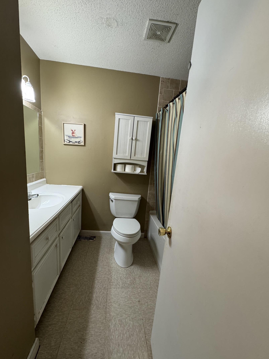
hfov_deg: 81.7
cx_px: 129
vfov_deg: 98.1
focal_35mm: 15
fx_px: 155
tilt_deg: -11.5
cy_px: 189
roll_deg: -4.5
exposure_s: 1/60
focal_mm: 2.22
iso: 250
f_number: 2.2
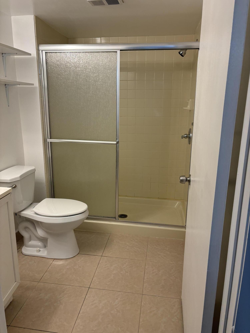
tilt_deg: -13.7
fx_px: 250
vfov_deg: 67.3
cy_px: 166
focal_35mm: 26
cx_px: 125
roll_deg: -1.9
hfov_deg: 53.1
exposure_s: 1/120
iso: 100
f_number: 1.6
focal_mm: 5.96
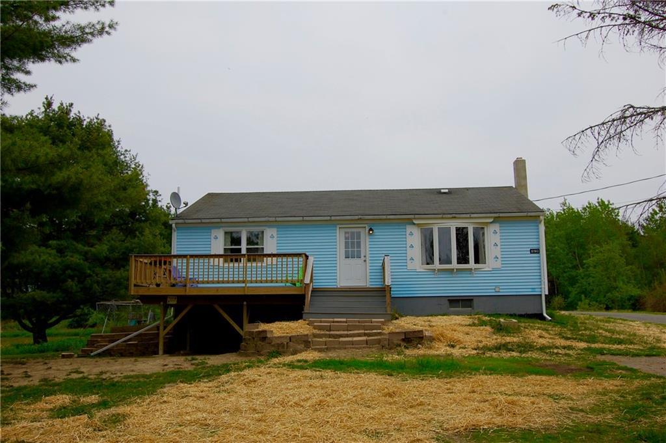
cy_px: 222
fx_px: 610
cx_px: 333
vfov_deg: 39.9
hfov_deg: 57.3
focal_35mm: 33
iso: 200
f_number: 9
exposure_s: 1/320
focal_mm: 22
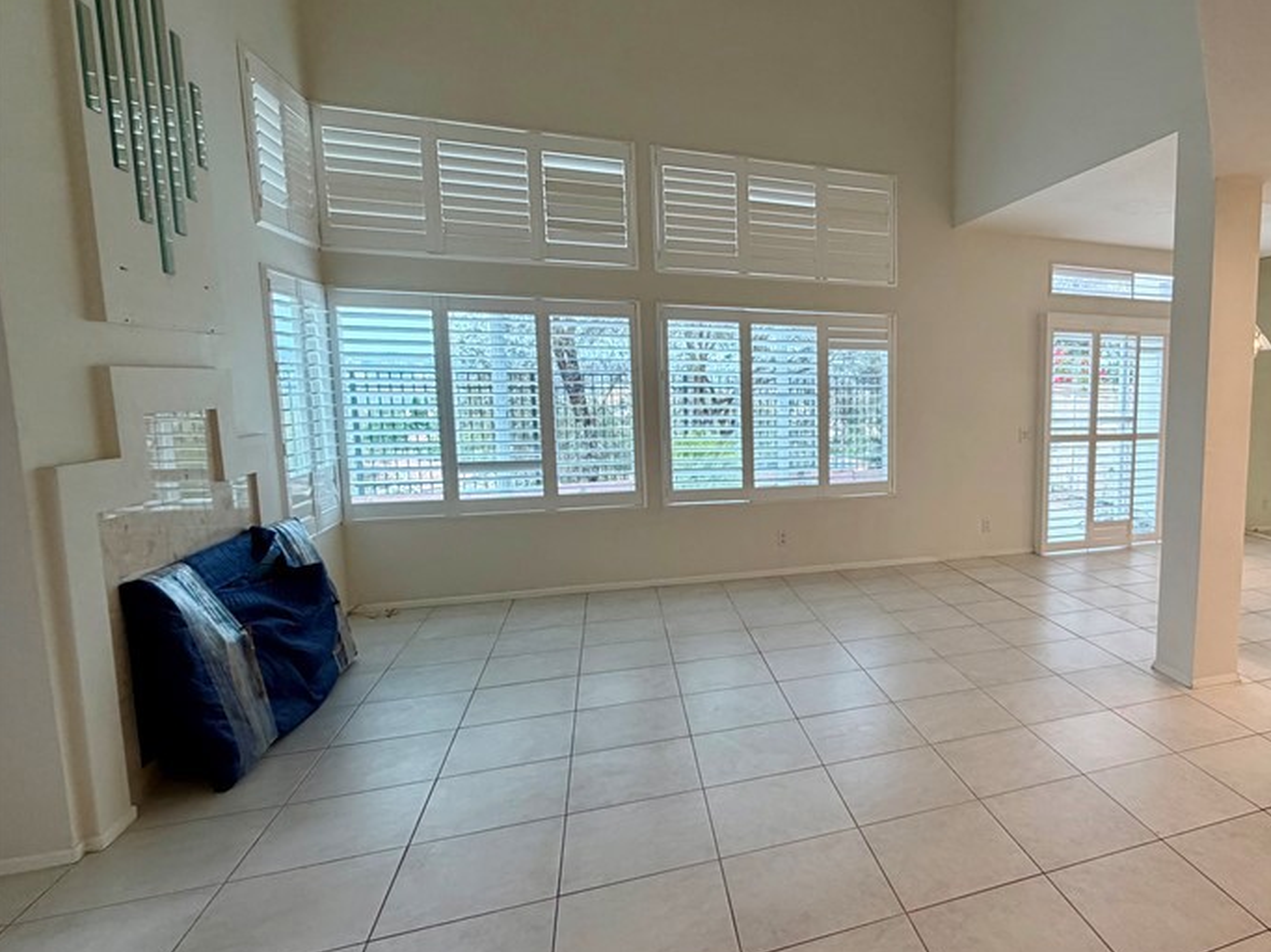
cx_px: 947
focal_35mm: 21
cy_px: 470
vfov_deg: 63.4
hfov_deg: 73.6
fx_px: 771
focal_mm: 2.22
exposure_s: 1/120
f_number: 2.2
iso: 125
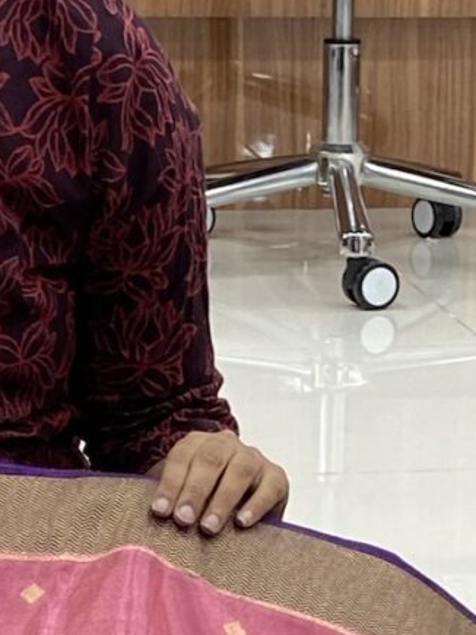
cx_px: 218
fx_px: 2807
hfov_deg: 9.7
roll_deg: +0.7
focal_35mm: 153
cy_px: 867
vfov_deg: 12.4
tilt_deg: -20.5
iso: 100
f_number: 1.8
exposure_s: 1/100
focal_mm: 4.25
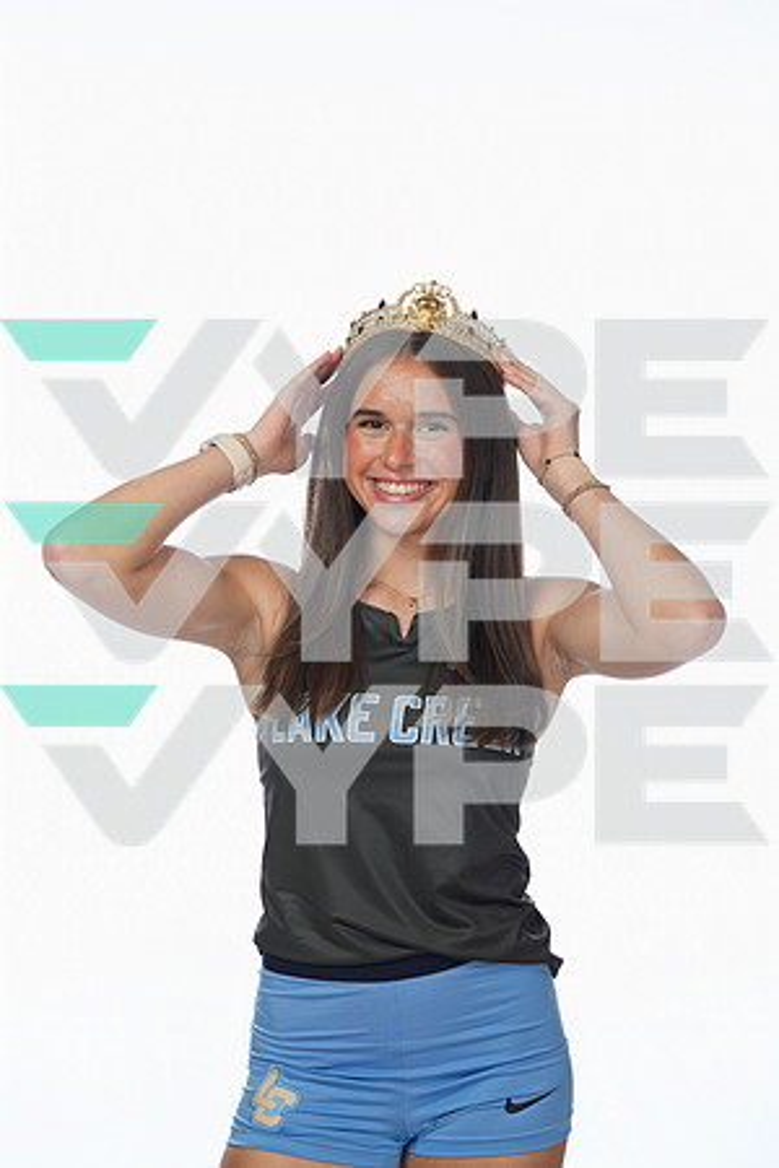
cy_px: 584
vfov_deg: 35.6
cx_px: 390
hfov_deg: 24.2
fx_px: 1818
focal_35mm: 56
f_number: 6.3
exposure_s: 1/250
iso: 800
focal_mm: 56
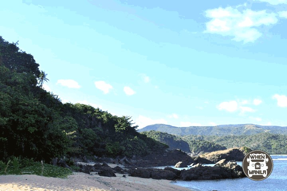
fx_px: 335
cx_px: 144
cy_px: 96
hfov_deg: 46.4
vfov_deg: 31.9
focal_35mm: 42
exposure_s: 1/200
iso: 100
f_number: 7.1
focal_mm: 28
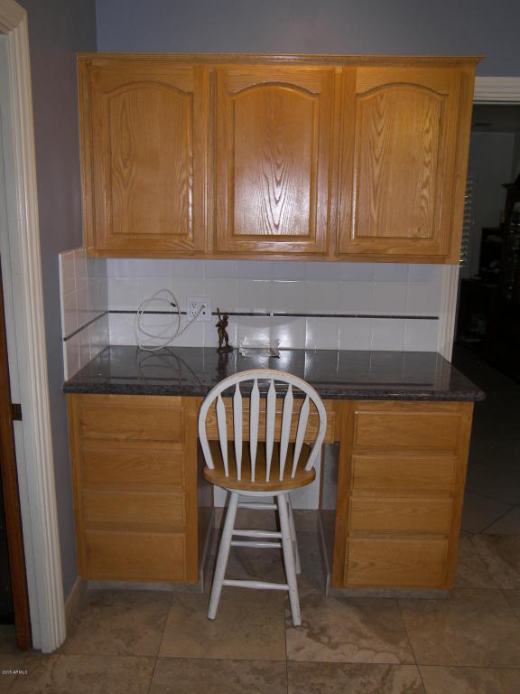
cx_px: 260
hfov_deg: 45.4
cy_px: 347
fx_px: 621
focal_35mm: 31
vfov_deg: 58.4
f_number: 3.2
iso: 50
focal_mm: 6.5
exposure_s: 1/30
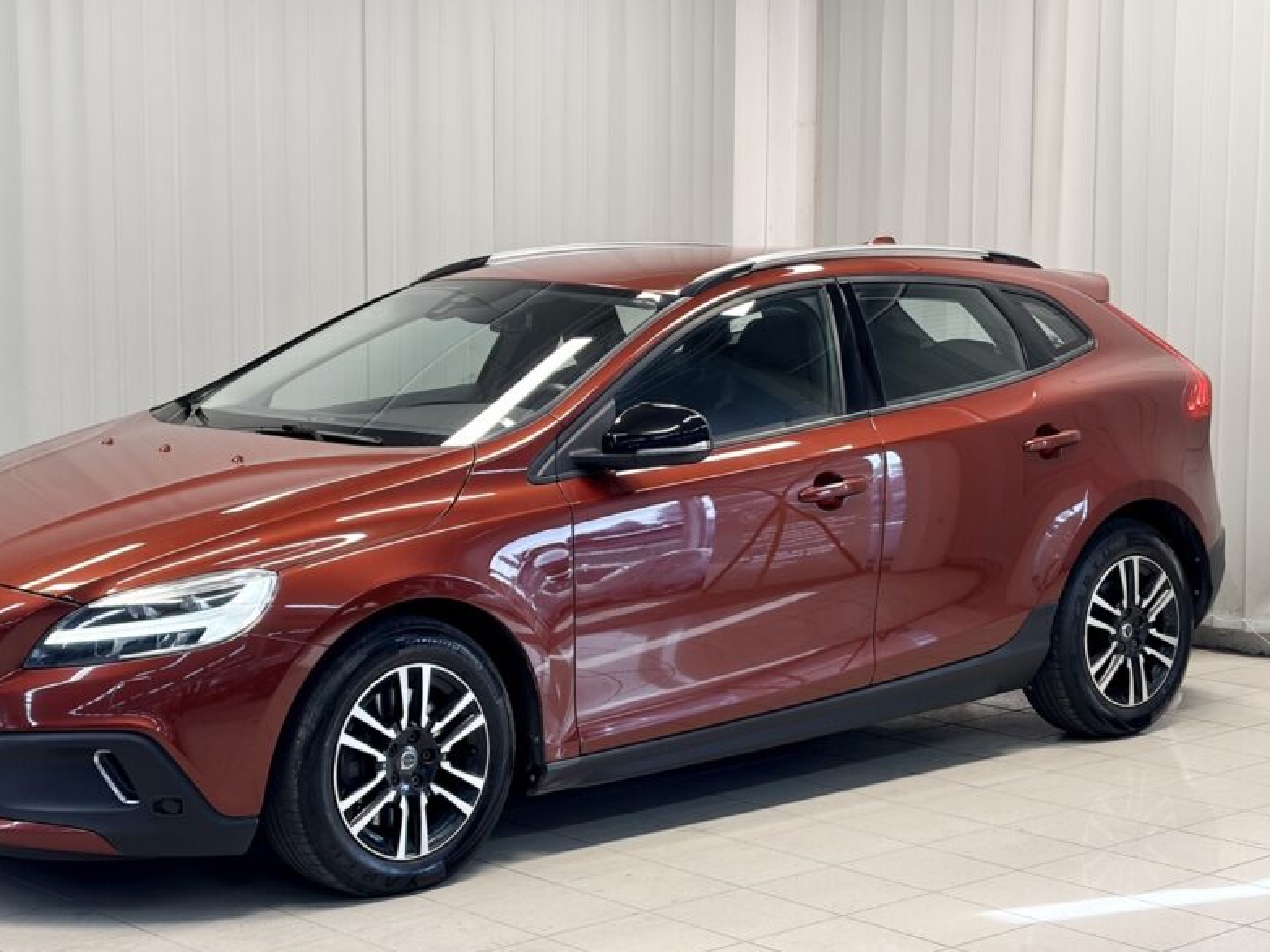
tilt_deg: -7.2
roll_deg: +0.5
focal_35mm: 68
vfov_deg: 21.6
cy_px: 474
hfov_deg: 28.5
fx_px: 2494
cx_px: 538
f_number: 1.6
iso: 125
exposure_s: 1/100
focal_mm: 5.96
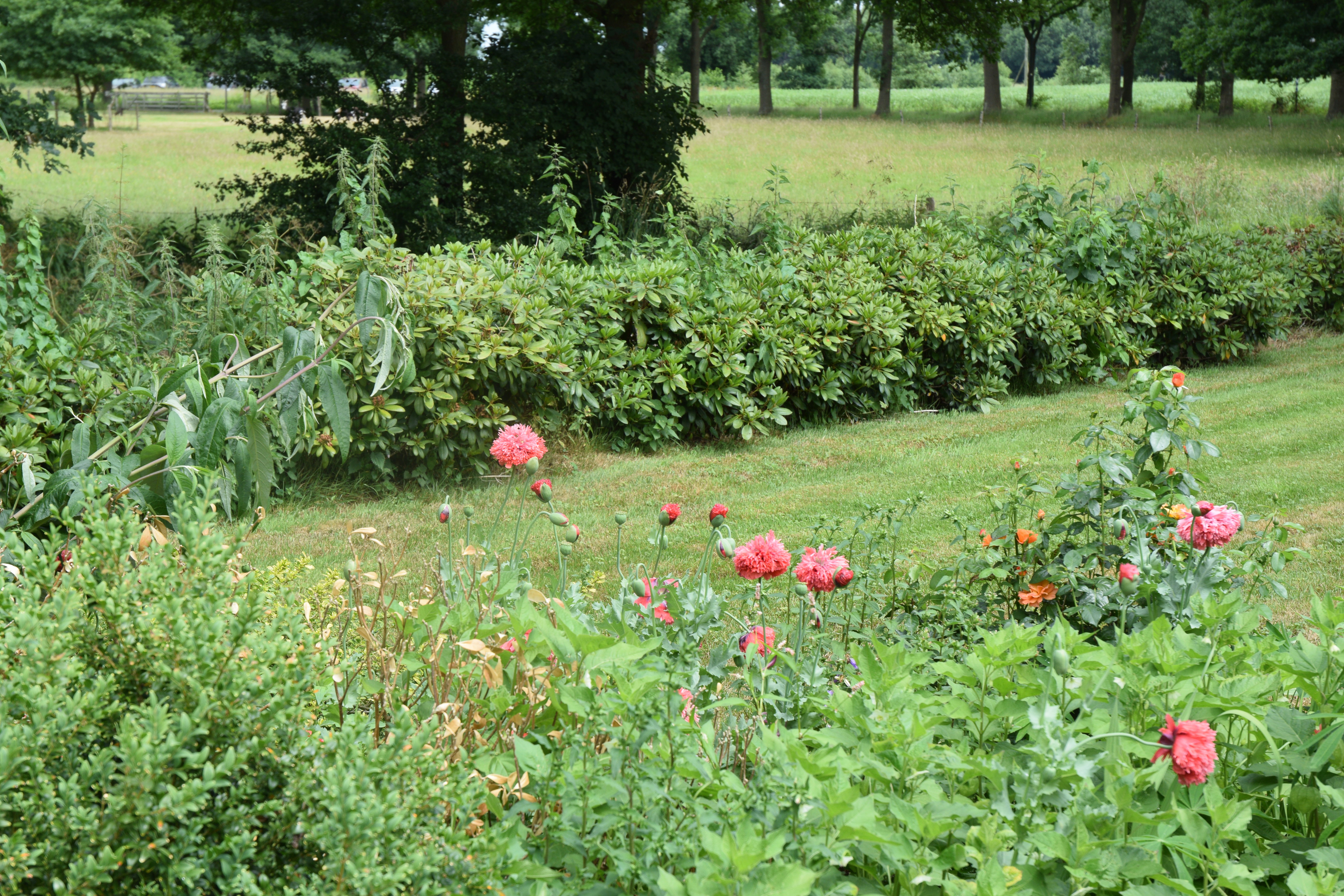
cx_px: 646
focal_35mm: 73
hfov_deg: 27.7
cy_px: 456
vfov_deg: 18.7
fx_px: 2725
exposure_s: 1/250
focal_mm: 46
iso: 220
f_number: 8
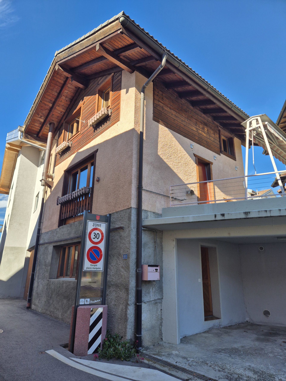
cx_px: 143
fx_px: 253
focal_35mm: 23
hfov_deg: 58.9
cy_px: 190
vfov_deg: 73.9
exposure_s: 1/888
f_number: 1.8
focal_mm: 5.4
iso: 25
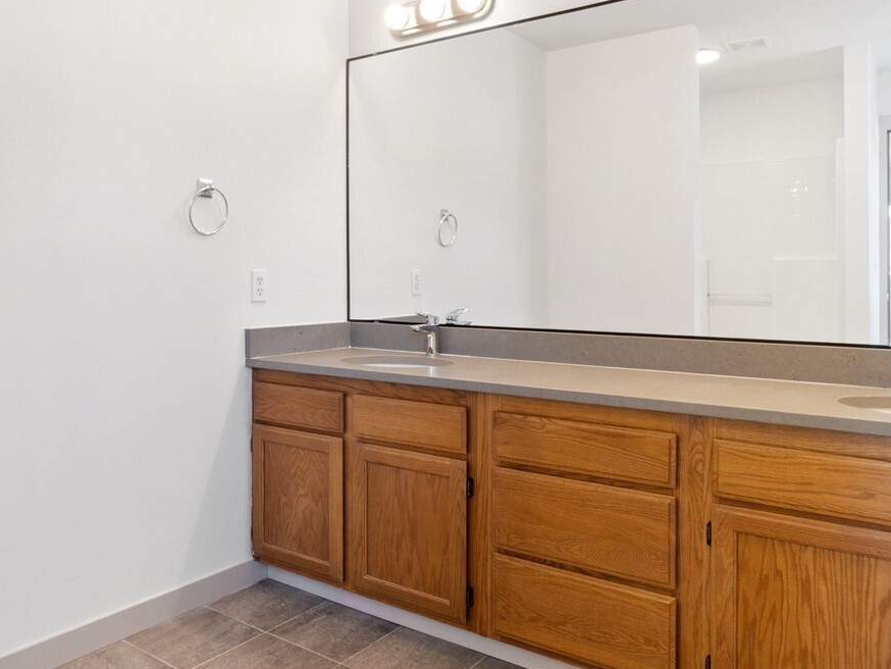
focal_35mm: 28
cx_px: 385
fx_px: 721
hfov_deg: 63.2
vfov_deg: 49.8
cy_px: 321
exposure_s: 1/2
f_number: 11
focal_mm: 10
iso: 250
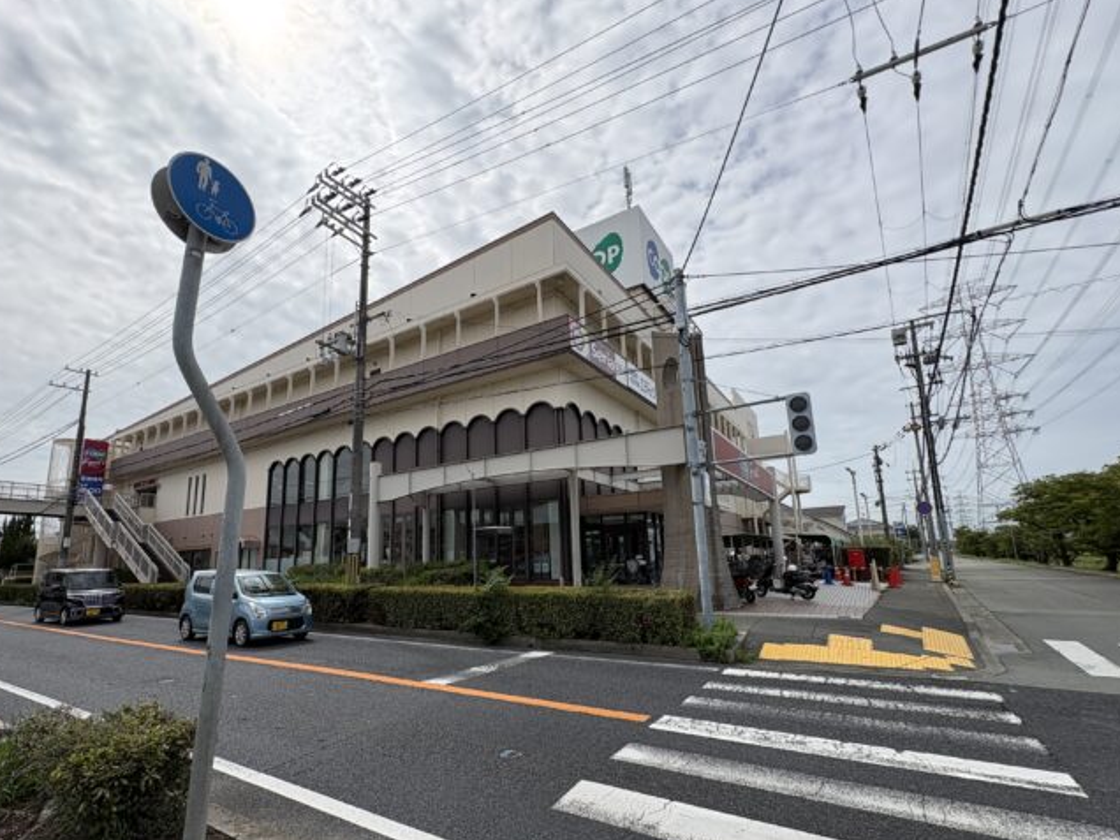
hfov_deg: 94.4
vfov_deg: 77.8
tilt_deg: +10.4
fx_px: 518
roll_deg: +2.4
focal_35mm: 16
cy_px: 468
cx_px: 531
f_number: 2.2
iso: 64
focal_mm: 2.22
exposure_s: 1/2342
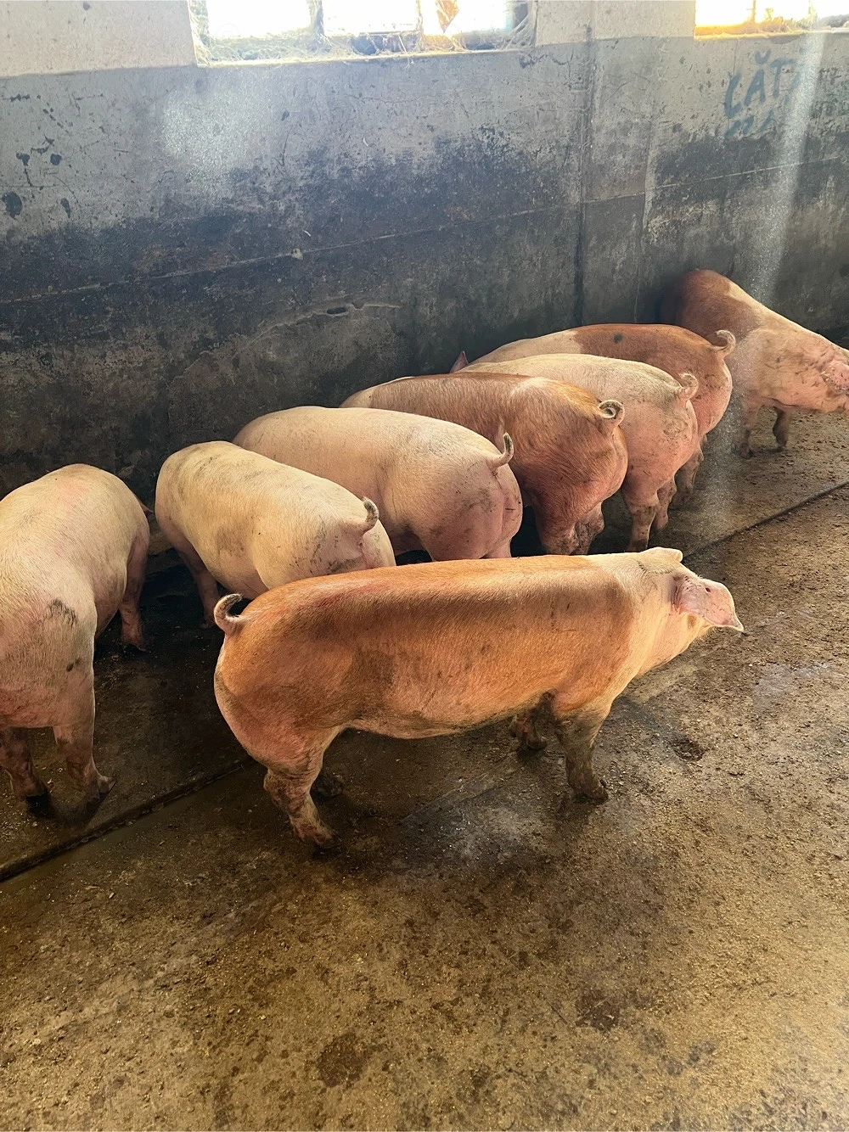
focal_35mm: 26
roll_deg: +3.1
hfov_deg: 53.0
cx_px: 424
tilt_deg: -30.4
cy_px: 566
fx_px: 851
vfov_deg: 67.3
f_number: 1.5
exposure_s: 1/60
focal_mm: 5.7
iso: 125
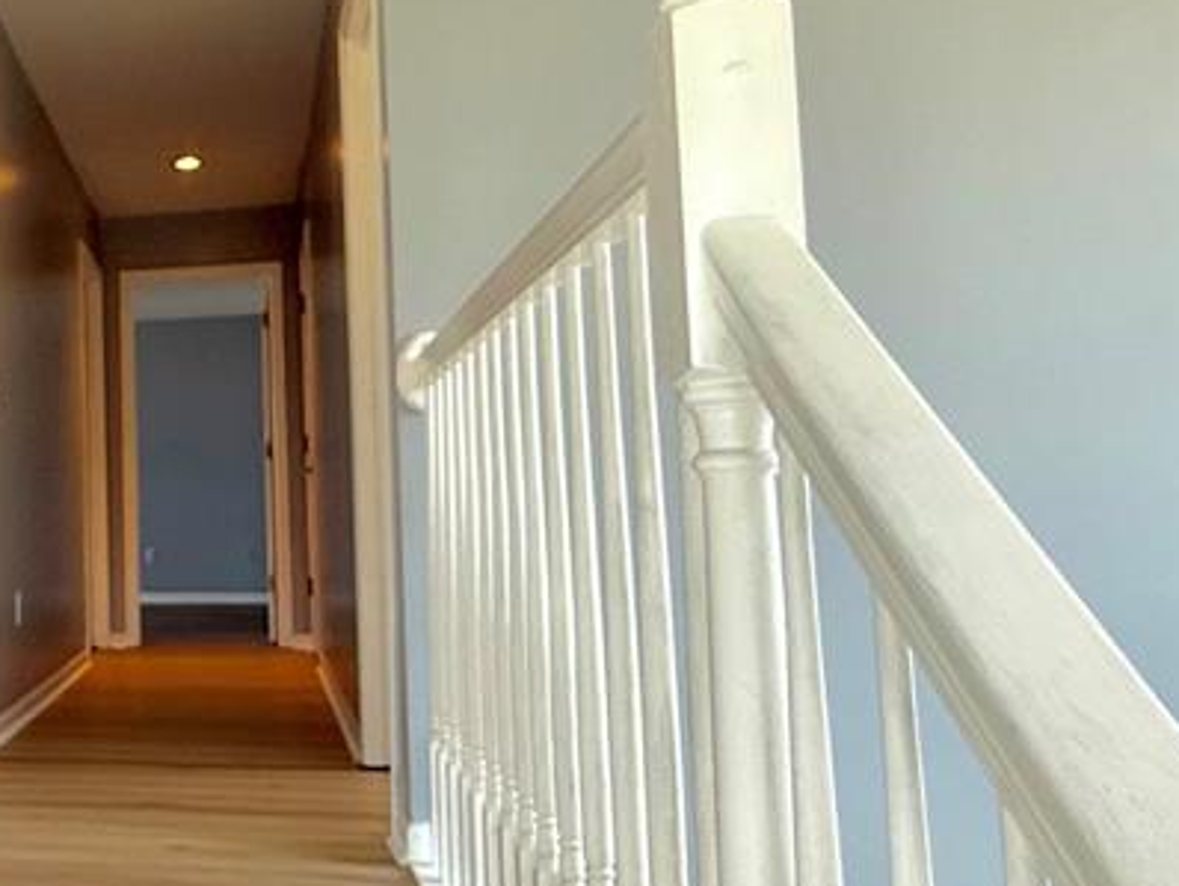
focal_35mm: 36
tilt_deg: +4.6
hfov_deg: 43.1
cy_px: 456
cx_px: -36
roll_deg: +0.1
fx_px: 1227
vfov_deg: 39.7
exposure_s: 1/195
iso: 50
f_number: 2.2
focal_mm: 2.22
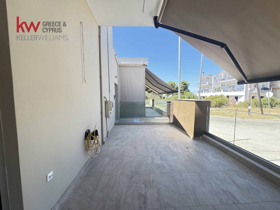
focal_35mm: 14
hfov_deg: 102.1
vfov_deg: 85.7
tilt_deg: -2.1
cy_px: 105
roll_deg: +2.2
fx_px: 113
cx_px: 140
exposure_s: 1/156
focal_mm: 2.22
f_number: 2.2
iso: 40
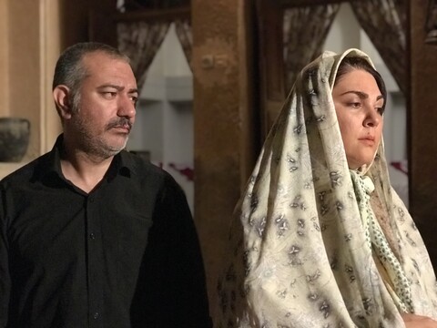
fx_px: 720
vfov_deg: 25.7
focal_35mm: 57
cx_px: 218
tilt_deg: -0.5
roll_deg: +0.9
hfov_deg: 33.8
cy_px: 164
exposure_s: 1/50
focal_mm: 6.6
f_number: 2.8
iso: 1250
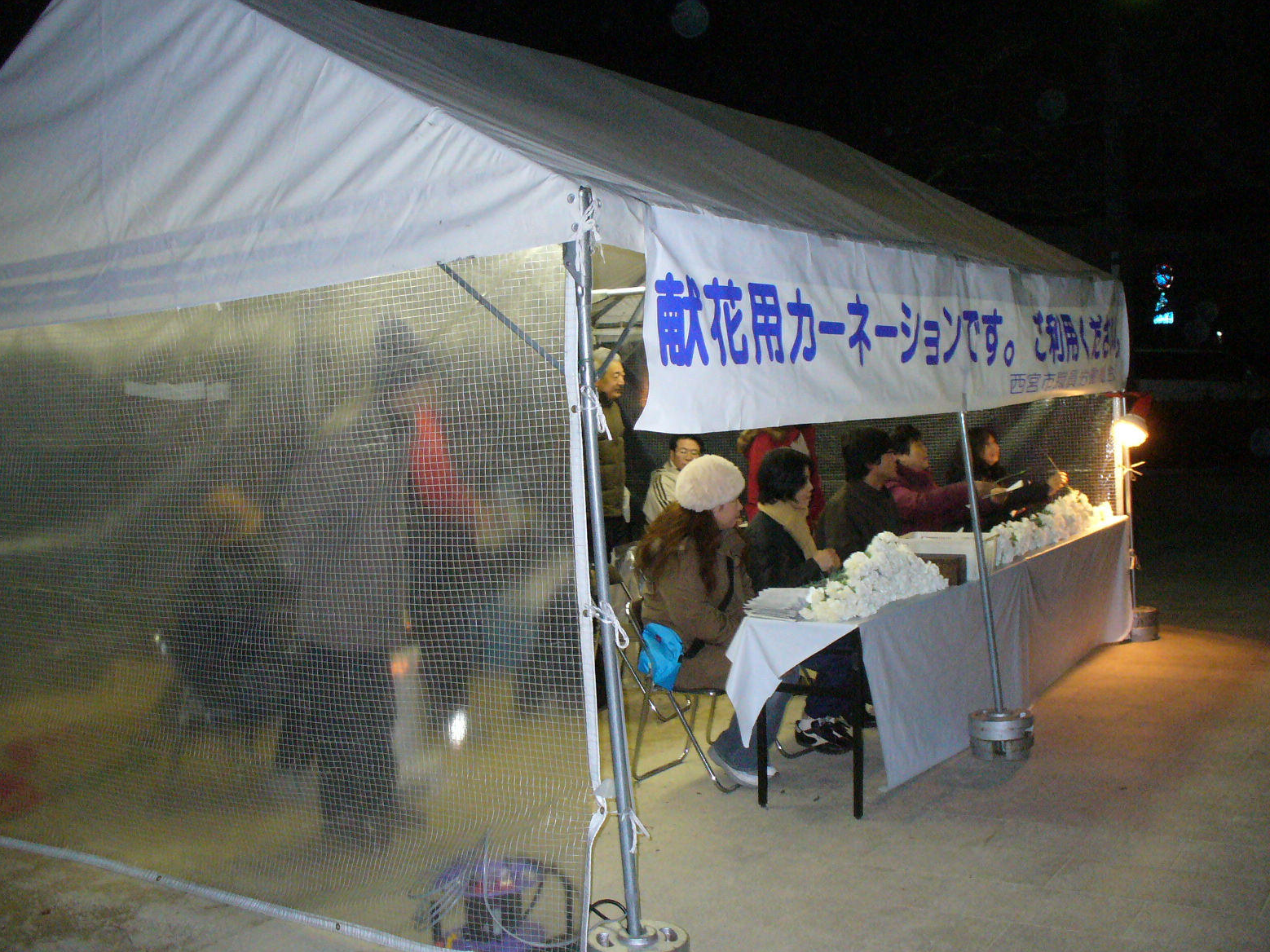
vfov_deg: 37.7
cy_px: 478
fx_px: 1394
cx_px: 624
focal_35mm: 38
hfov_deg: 49.0
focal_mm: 6.1
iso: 400
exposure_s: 1/60
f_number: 2.8
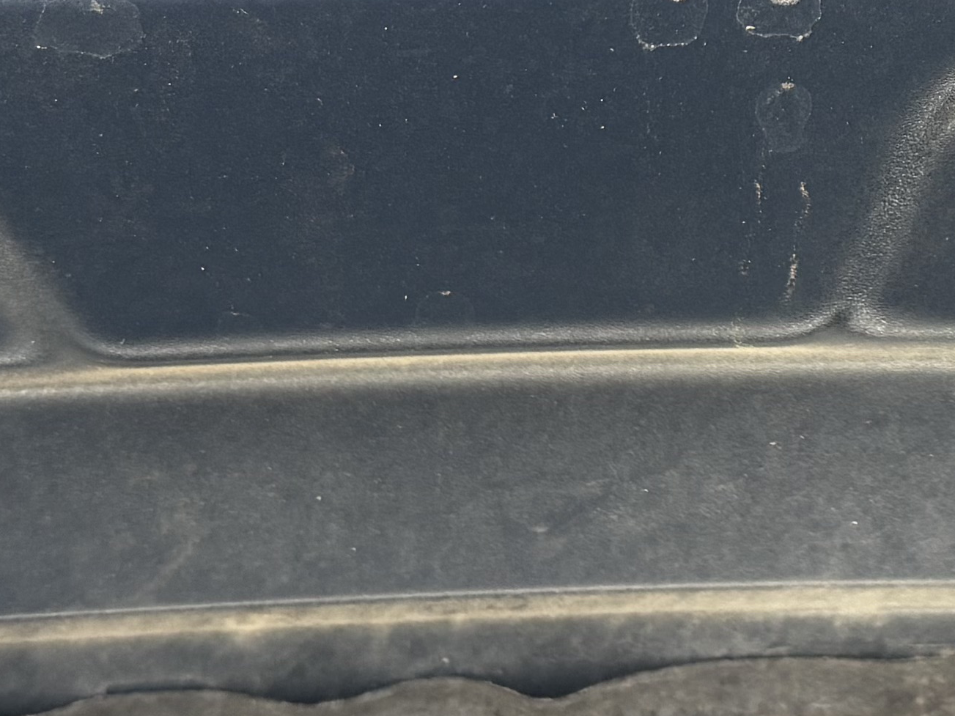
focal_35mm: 114
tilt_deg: +18.1
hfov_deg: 16.8
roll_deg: +2.4
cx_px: 1007
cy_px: -135
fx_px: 3145
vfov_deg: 12.7
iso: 50
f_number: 1.6
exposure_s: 1/121
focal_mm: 5.96
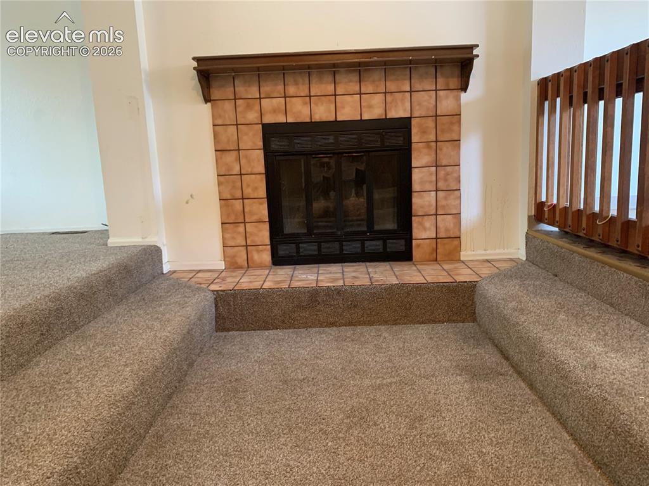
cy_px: 243
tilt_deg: -9.3
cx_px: 324
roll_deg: +1.8
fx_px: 487
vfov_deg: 53.0
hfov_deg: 67.3
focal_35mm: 26
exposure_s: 1/40
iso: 320
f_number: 1.8
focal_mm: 4.25
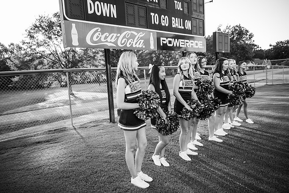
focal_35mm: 24
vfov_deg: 53.2
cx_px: 144
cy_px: 96
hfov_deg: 73.7
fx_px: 193
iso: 125
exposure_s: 1/500
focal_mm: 24
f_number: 2
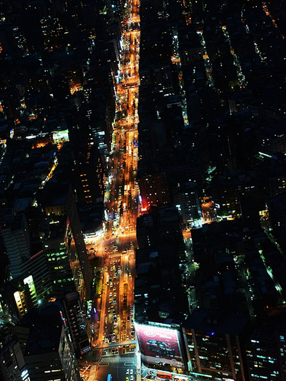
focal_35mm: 77
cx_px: 142
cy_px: 182
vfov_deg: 25.3
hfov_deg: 19.1
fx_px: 848
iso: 7200
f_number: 2.8
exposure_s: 1/25
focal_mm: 70
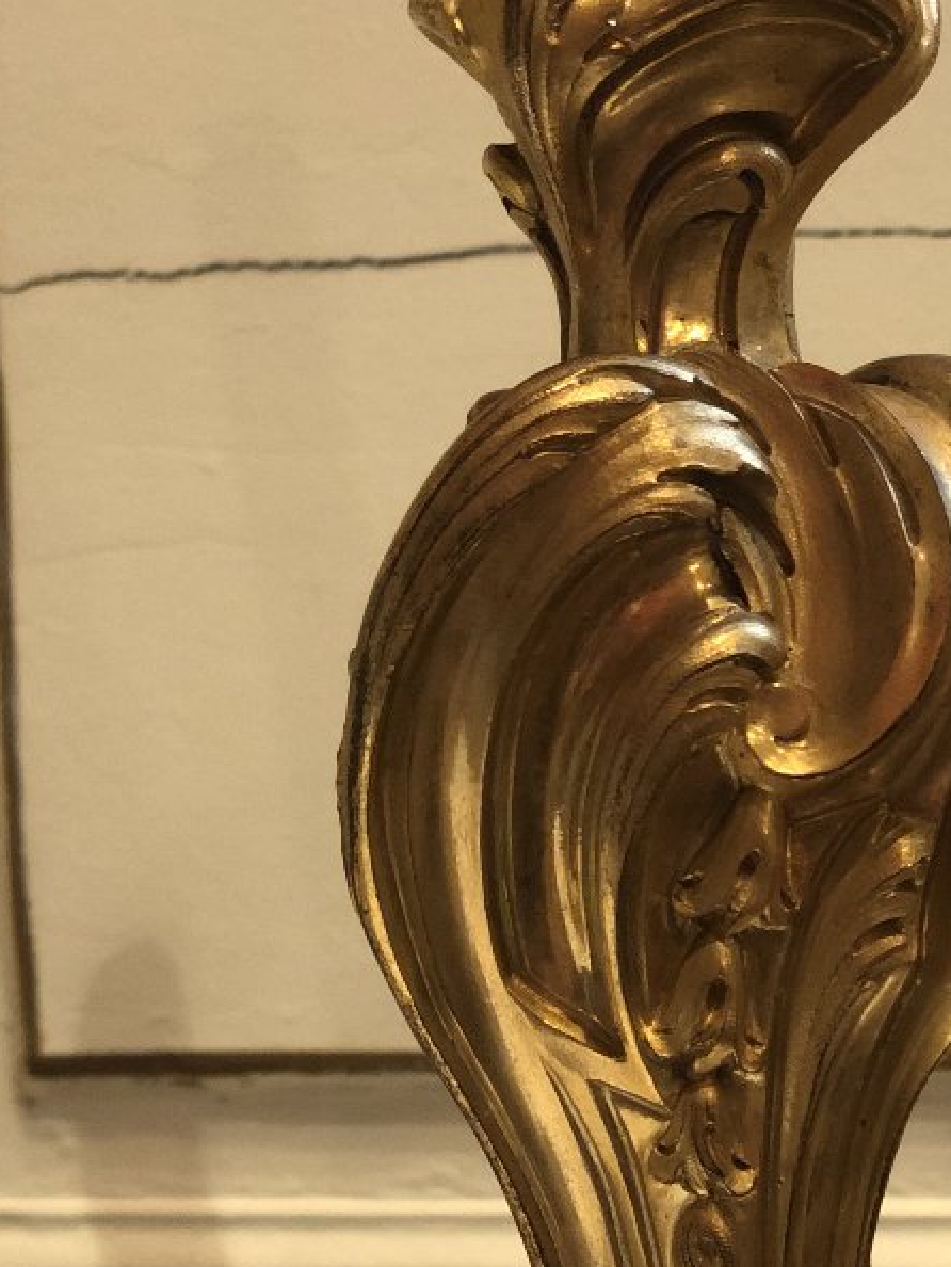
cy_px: 1090
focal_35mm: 105
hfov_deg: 14.1
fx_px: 3843
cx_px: 672
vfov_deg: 18.5
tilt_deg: -6.9
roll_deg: +2.6
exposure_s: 1/33
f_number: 2.4
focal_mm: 6
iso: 125
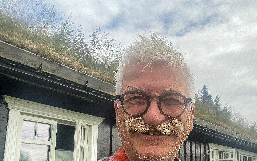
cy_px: 133
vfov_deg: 35.8
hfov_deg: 55.3
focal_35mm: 34
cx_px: 174
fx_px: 238
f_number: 2.2
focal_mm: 2.71
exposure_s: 1/450
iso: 25
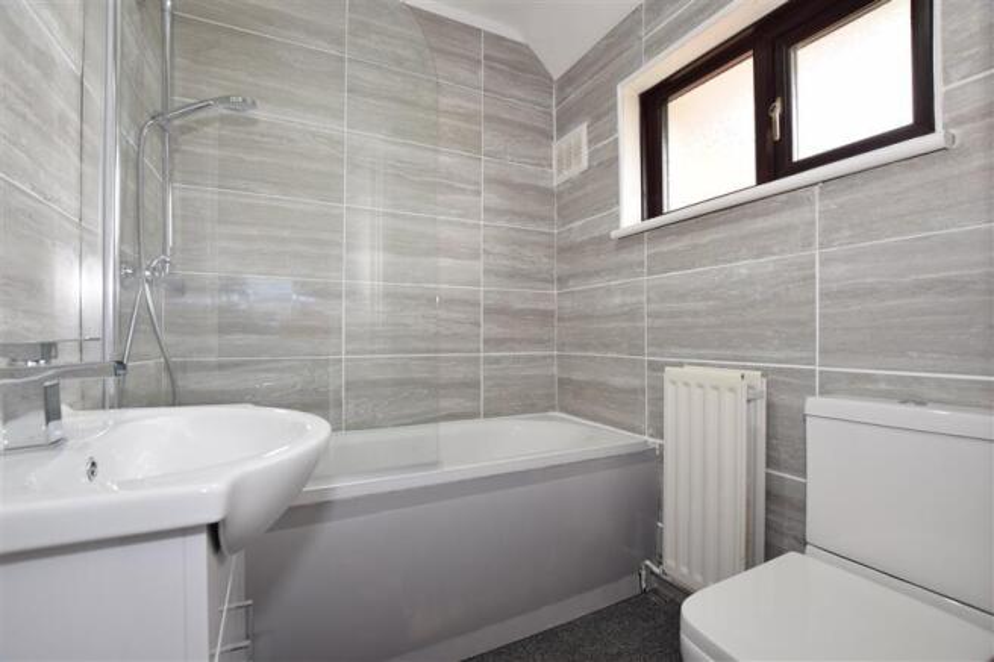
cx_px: 497
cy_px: 331
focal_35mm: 15
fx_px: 414
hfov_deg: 100.4
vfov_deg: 77.3
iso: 400
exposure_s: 1/20
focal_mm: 10
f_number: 5.6
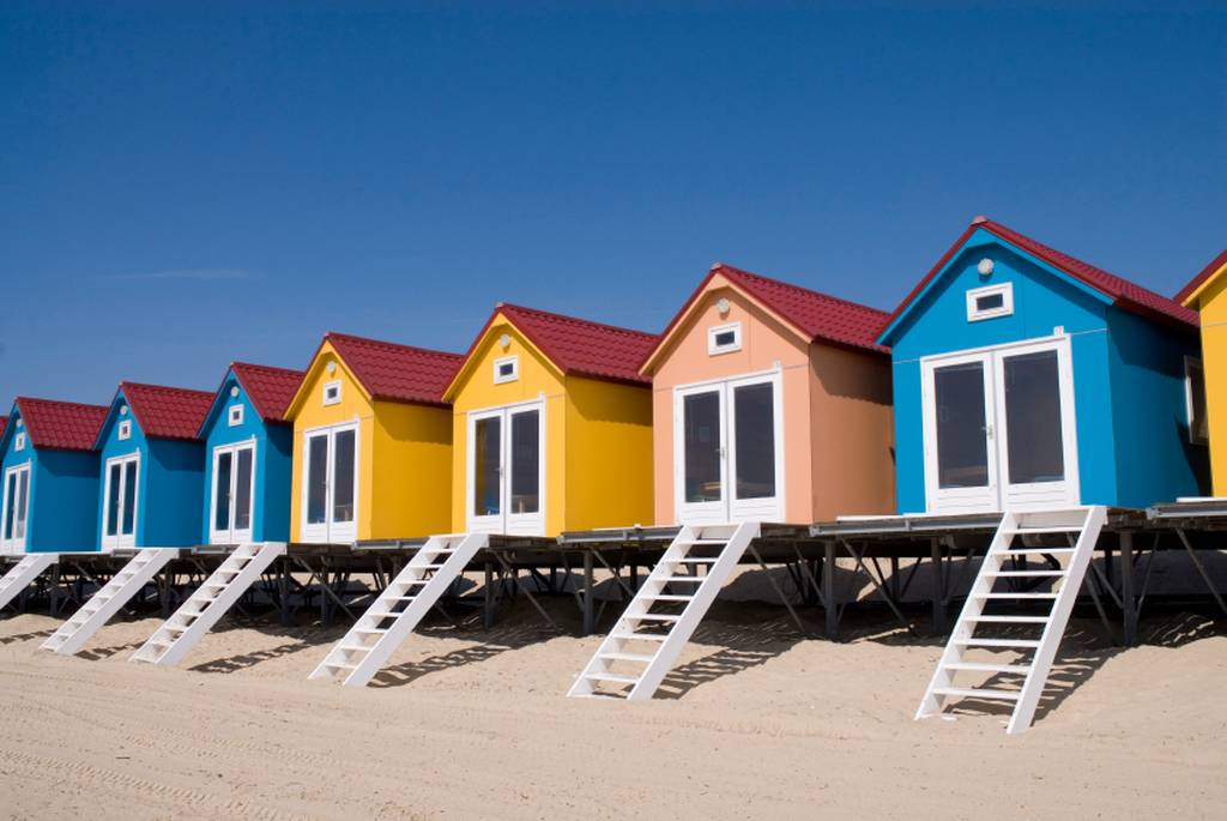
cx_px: 614
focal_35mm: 33
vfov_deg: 40.1
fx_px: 1126
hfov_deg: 57.2
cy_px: 410
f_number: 10
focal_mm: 22
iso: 100
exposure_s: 1/400
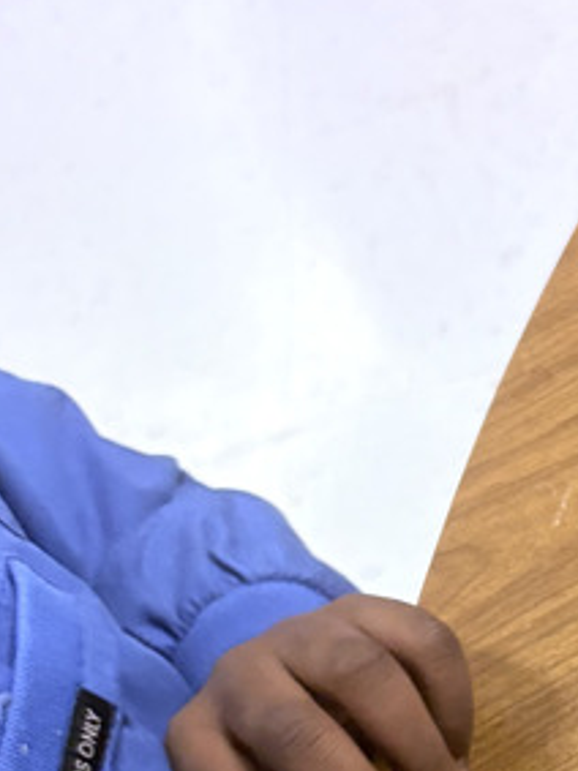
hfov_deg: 14.5
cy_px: 921
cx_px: 905
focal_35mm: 94
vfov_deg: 19.7
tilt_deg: -57.2
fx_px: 2094
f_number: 1.6
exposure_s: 1/60
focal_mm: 5.96
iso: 320
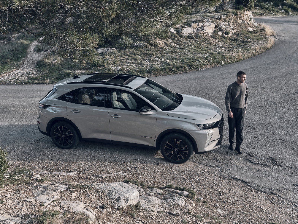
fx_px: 310
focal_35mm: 36
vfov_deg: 39.7
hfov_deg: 51.4
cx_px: 149
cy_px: 112
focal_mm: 44.9
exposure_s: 1/160
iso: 1600
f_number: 8
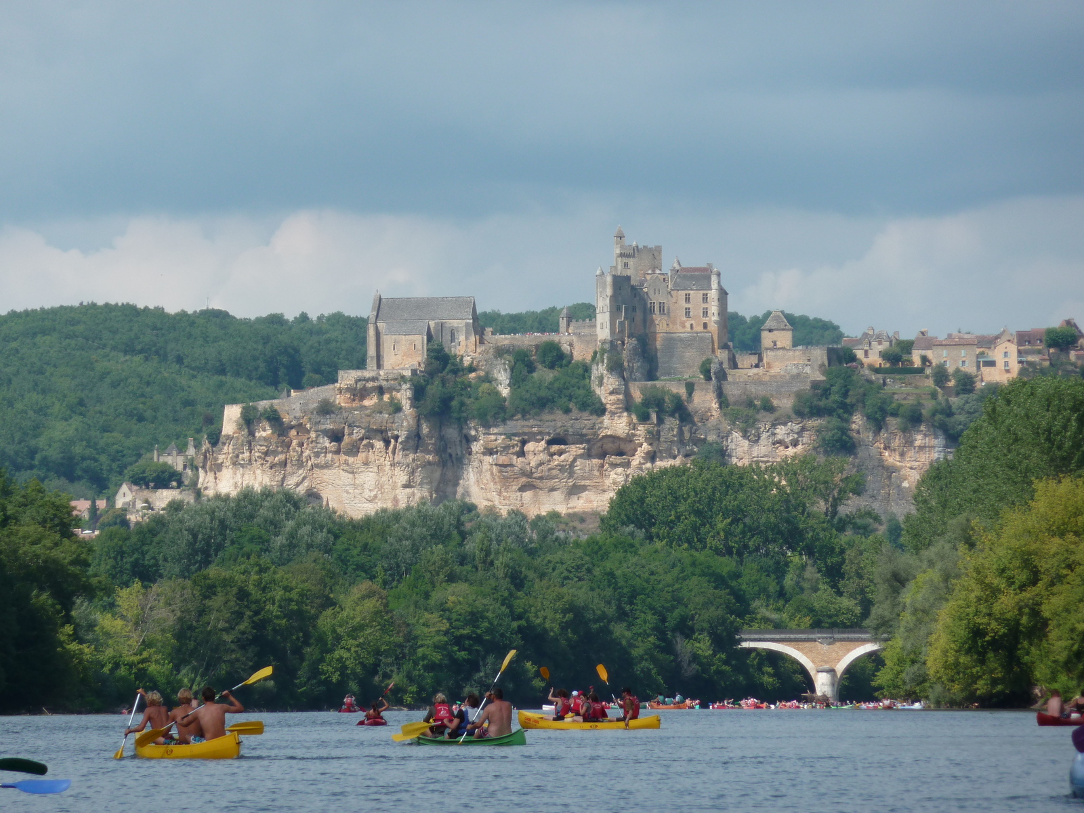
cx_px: 542
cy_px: 406
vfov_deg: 5.0
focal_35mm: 300
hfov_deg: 6.6
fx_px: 9394
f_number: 4.9
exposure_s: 1/400
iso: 80
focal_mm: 49.2
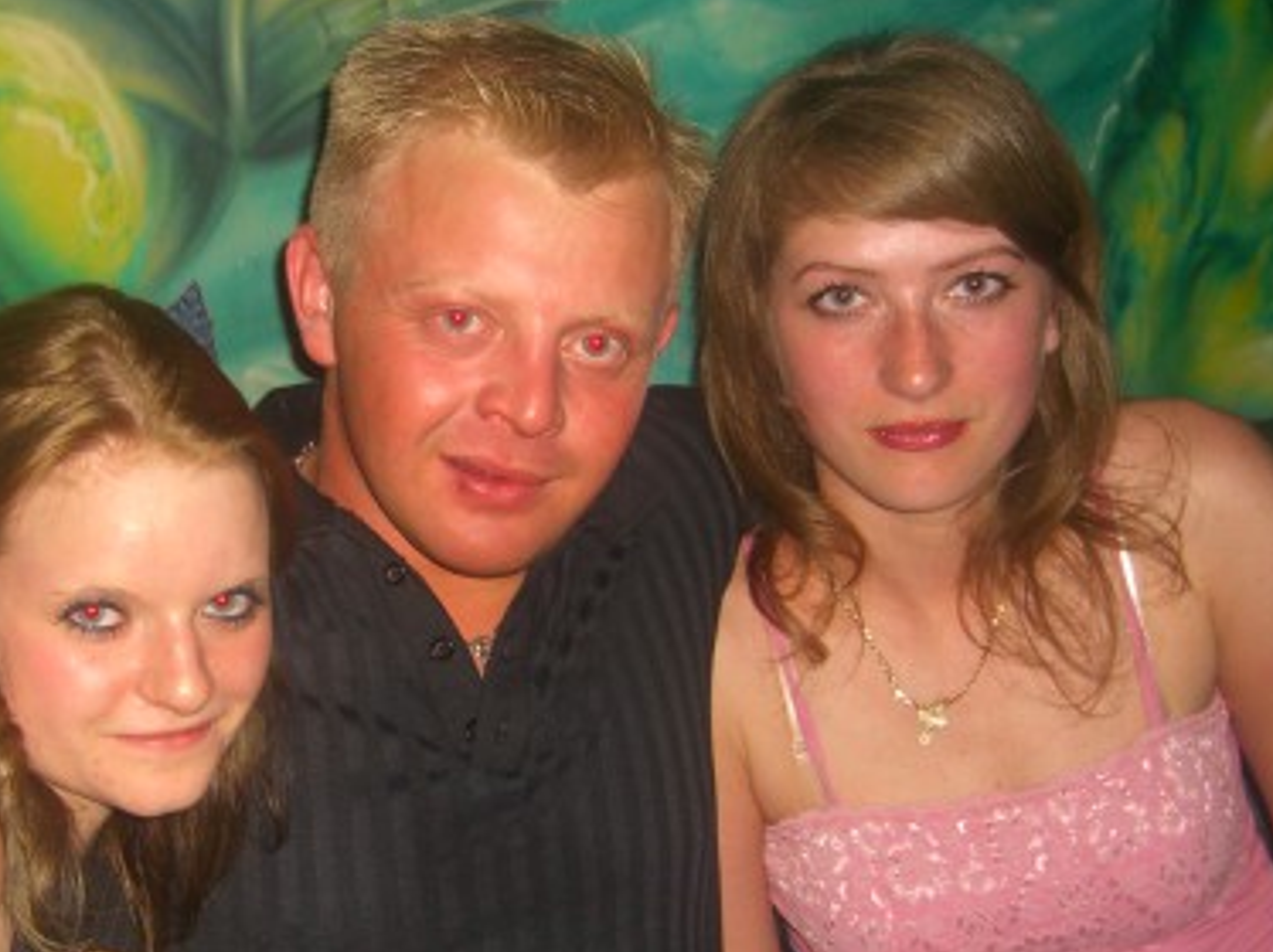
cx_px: 412
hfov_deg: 31.4
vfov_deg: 23.8
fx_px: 2242
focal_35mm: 61
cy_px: 690
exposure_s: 1/60
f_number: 2.8
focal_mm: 7.9
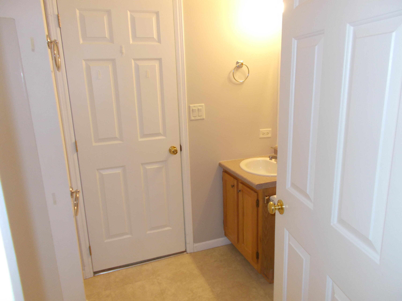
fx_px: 302
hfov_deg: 67.3
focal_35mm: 26
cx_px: 201
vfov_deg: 53.1
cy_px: 150
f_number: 3.2
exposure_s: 1/25
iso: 200
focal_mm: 4.6
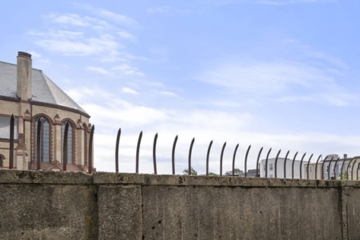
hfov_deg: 52.8
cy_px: 214
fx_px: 260
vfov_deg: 45.1
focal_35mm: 26
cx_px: 369
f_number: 8
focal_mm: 12
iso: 320
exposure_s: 1/640
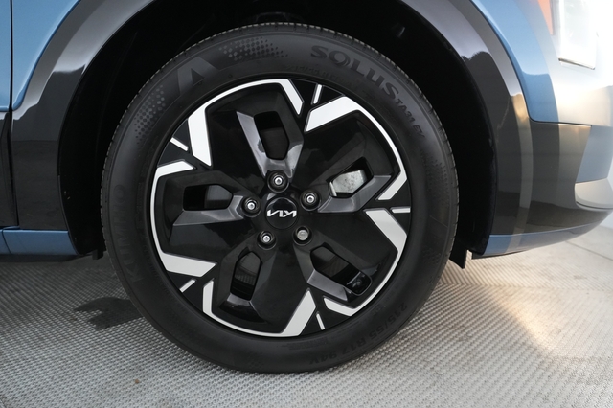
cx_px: 306
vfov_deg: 51.2
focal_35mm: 25
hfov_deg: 71.5
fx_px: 425
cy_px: 204
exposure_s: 1/125
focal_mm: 25
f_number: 4
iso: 5000
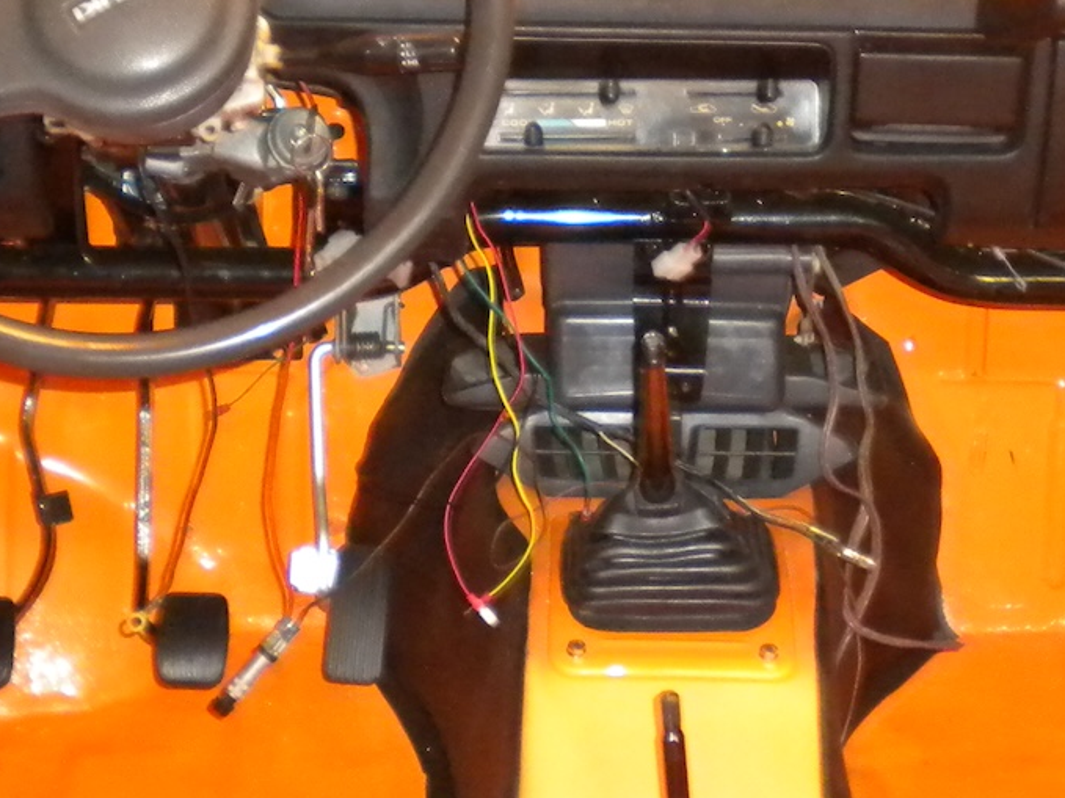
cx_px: 648
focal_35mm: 99
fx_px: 3045
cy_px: 326
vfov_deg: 14.9
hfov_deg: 19.8
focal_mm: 6.3
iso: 400
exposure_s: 1/30
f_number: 3.1
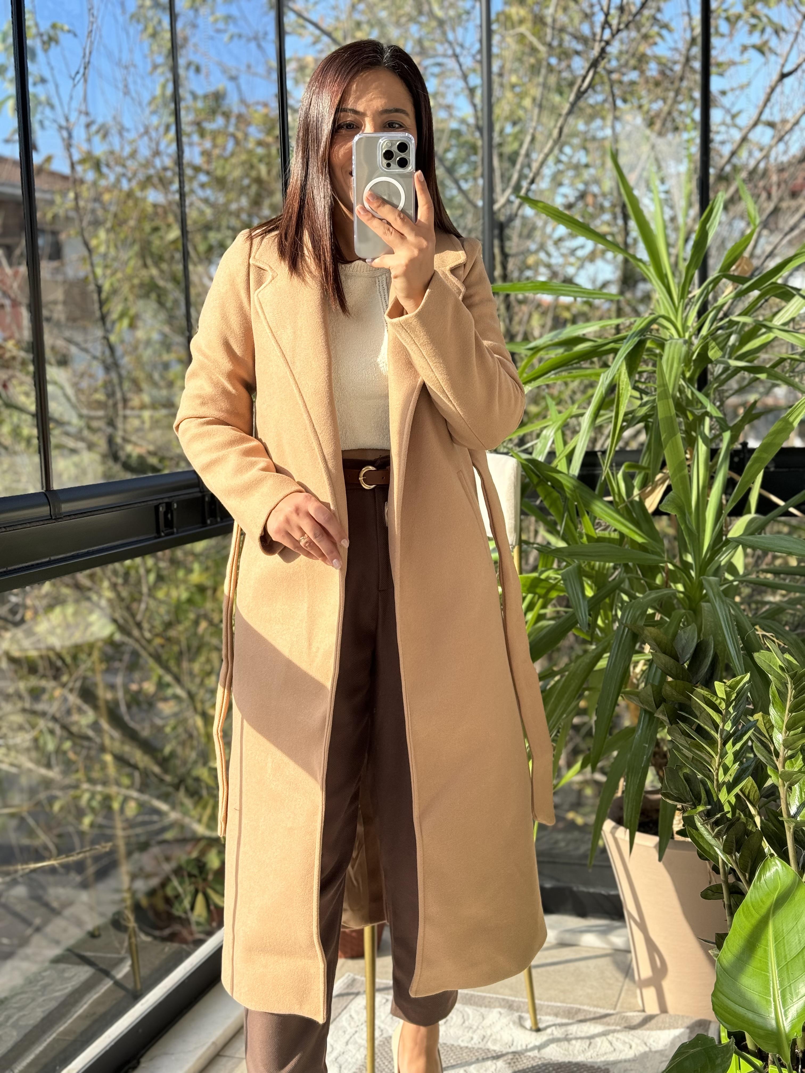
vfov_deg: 39.7
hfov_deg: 30.3
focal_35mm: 48
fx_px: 1488
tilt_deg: -21.6
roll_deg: +0.2
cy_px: 536
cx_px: 402
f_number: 1.78
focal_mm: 6.86
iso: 64
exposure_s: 1/499
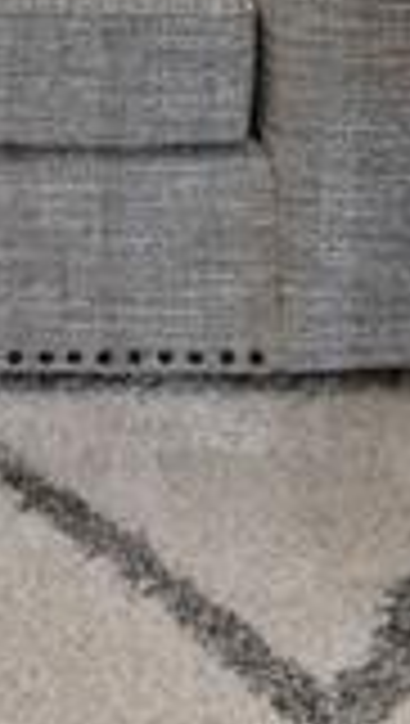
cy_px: -722
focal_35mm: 80
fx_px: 1541
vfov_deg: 18.1
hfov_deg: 14.6
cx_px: -90
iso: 100
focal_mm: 12
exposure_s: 1/10
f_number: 9
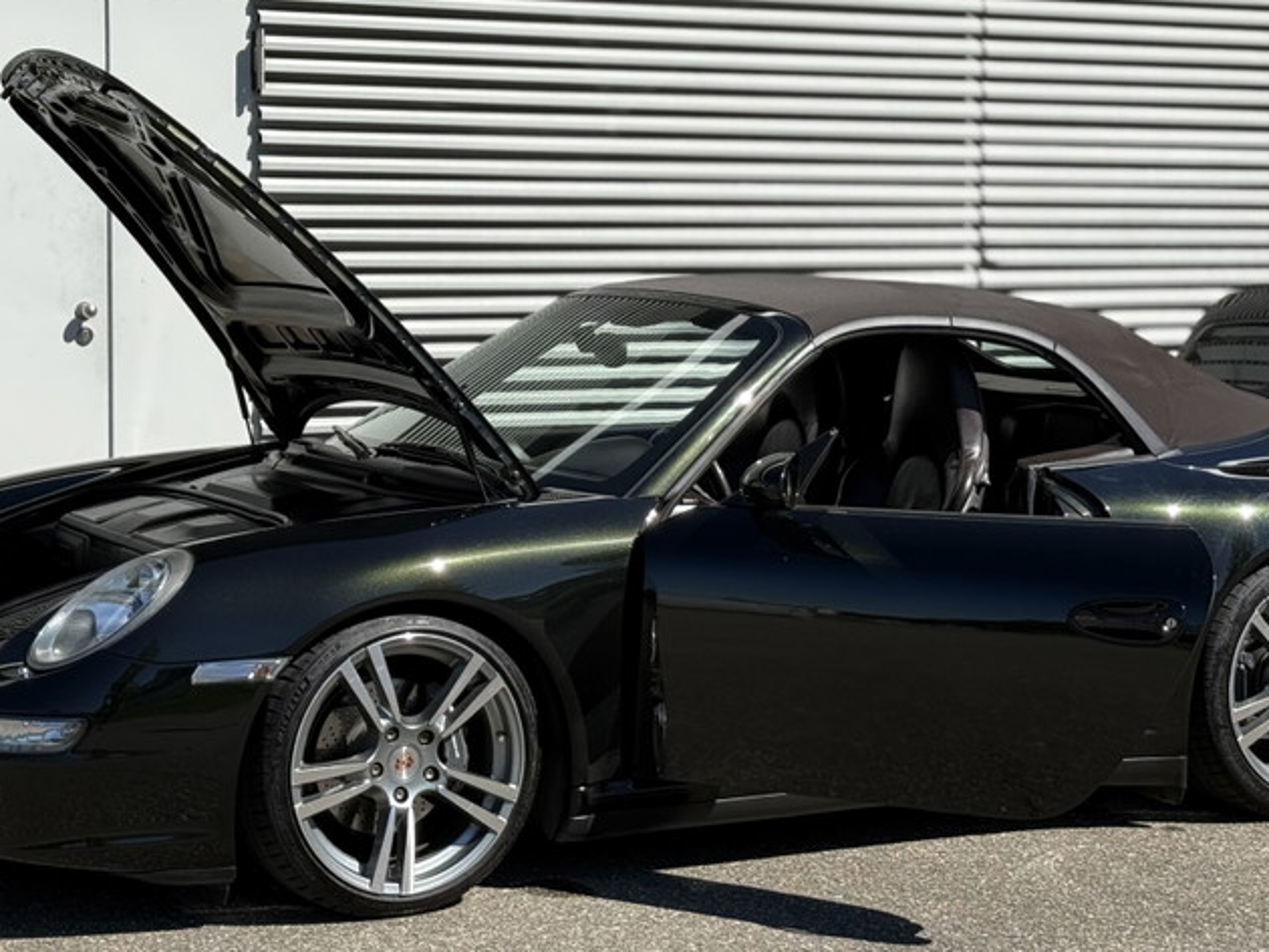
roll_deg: -0.5
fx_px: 2861
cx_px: 576
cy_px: 374
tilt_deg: -2.2
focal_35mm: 78
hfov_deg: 25.0
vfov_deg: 18.9
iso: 80
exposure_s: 1/2667
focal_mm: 6.76
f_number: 1.78
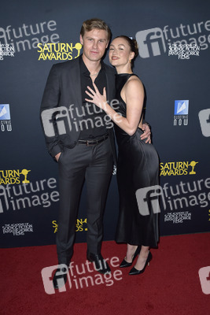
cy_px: 158
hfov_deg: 41.1
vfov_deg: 58.7
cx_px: 105
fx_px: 280
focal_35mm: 32
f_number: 6.3
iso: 250
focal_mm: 32
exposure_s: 1/250
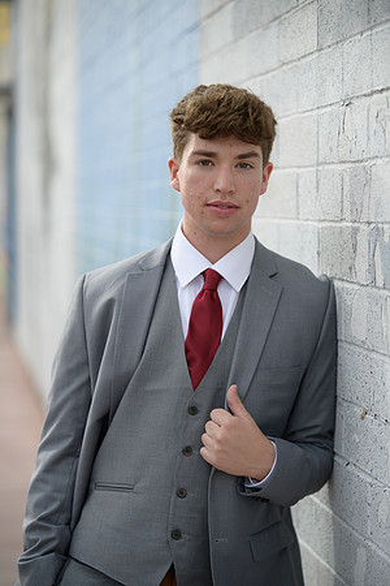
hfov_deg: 13.7
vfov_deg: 20.4
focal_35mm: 100
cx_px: 195
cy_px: 293
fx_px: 1625
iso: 250
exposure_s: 1/1250
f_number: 2.8
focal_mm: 100
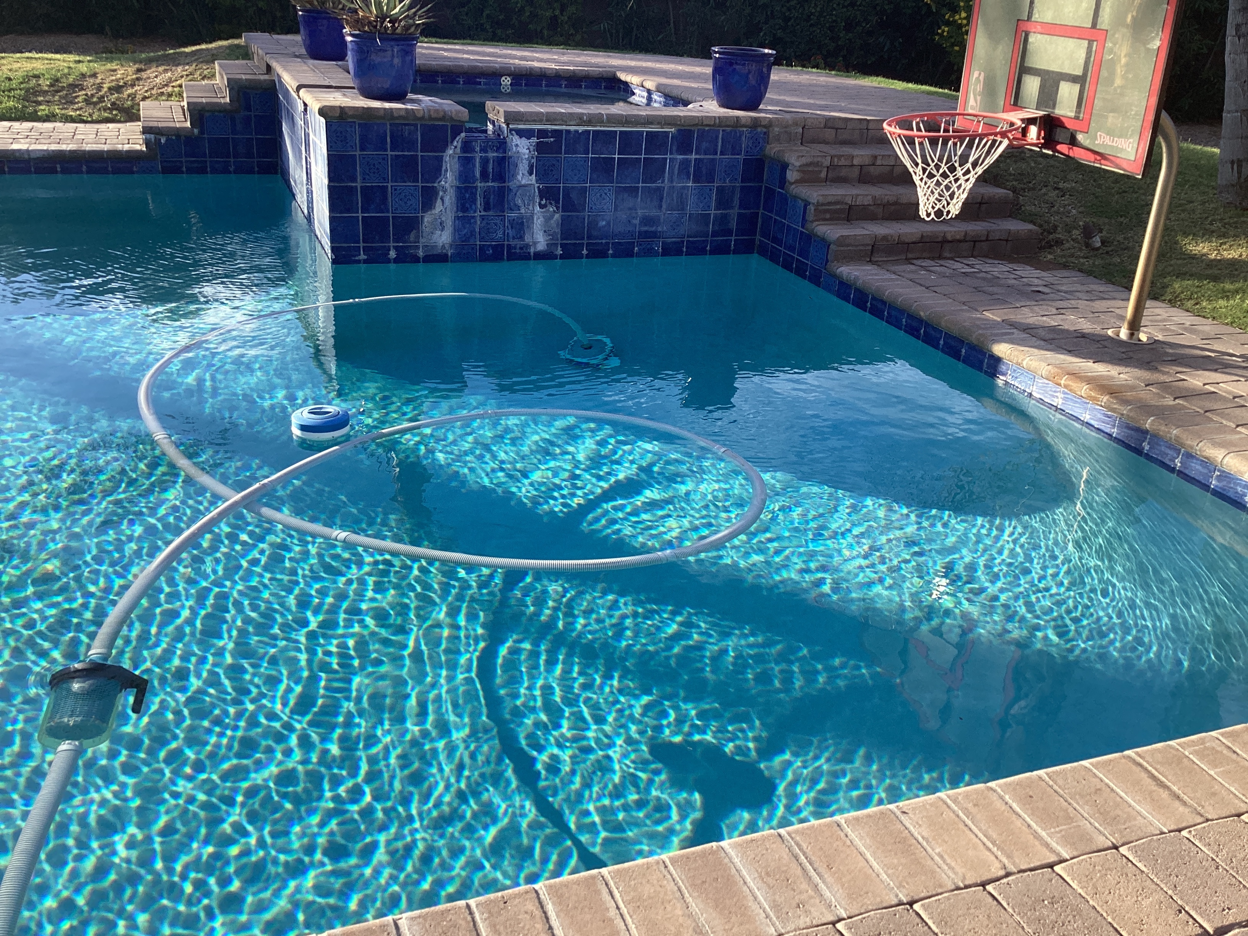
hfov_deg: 58.4
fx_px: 1118
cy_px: 468
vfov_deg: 45.4
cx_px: 624
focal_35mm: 31
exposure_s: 1/364
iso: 25
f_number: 2.4
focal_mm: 3.3
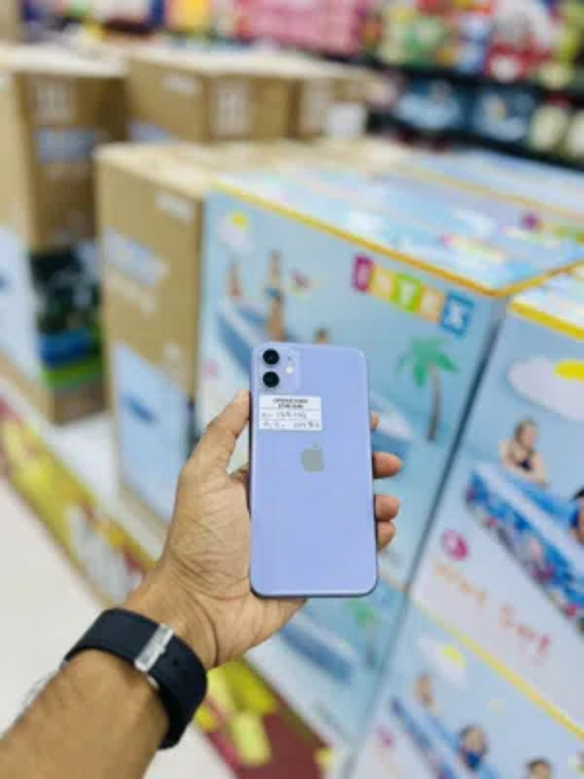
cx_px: 292
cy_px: 390
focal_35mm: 26
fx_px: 585
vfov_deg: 67.3
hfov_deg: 53.1
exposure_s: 1/177
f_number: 1.5
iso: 40
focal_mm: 5.7
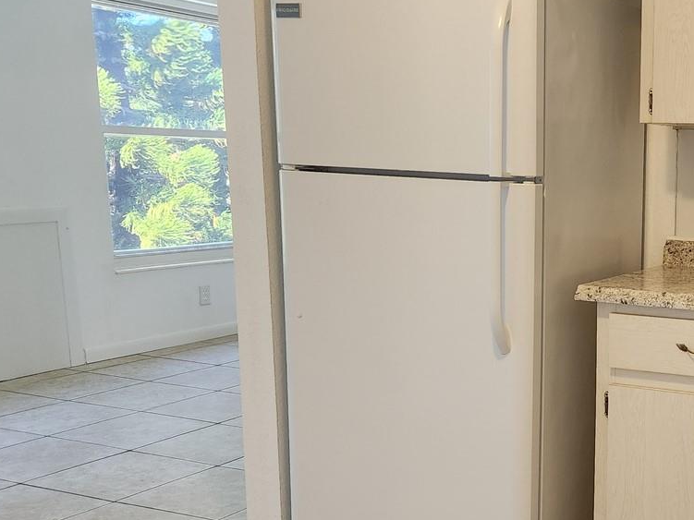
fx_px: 982
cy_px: 338
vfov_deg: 29.5
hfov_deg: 35.7
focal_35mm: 49
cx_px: 668
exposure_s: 1/120
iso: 400
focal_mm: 5.4
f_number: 1.8
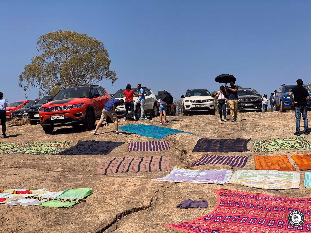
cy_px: 116
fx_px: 467
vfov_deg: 28.0
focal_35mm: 52
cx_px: 156
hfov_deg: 36.8
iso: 16
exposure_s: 1/1066
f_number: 2.4
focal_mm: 6
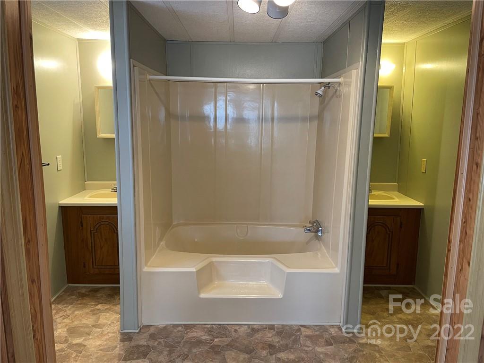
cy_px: 182
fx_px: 364
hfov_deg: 67.3
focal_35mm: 26
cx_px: 242
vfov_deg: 53.1
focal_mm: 4.2
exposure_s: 1/60
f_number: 1.6
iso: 250
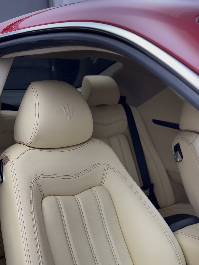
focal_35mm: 55
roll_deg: +1.3
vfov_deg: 34.9
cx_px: 96
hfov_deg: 26.6
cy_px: 137
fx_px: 422
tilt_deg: -8.6
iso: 64
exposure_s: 1/247
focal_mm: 6.76
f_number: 1.78
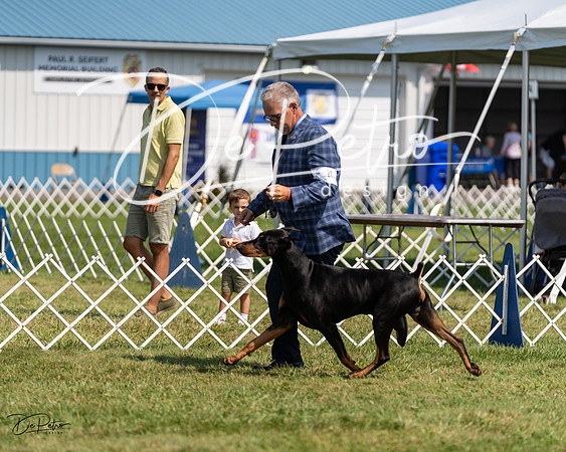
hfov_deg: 11.3
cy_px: 226
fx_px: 2867
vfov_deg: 9.0
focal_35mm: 171
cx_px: 283
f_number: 2.8
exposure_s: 1/3200
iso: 200
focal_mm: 152
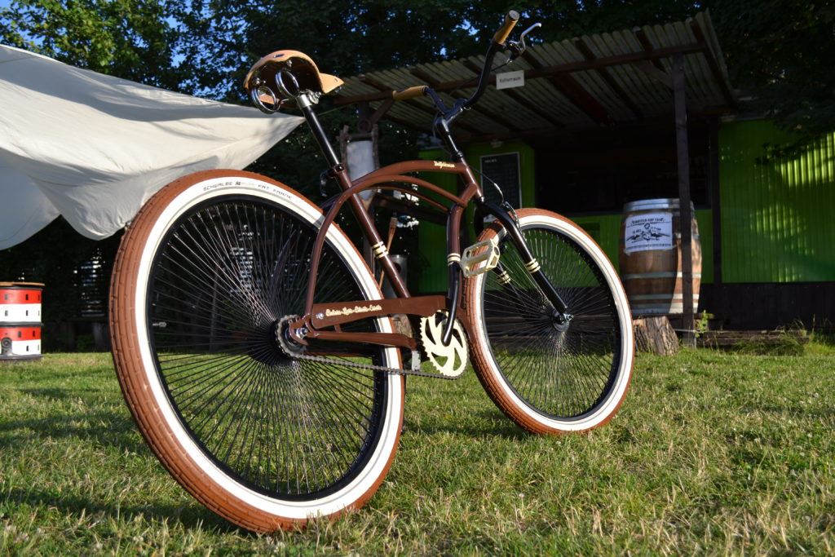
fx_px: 835
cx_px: 418
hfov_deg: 53.1
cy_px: 278
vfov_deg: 36.9
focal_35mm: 36
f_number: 5.6
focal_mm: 24
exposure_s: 1/250
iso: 100
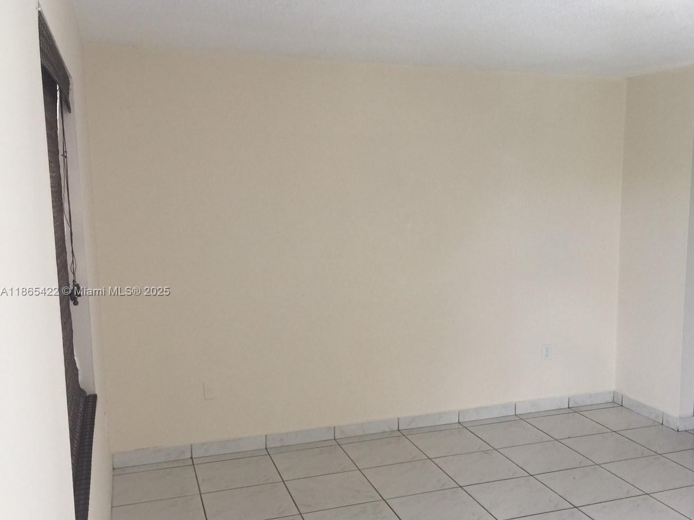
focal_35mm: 36
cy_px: 292
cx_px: 428
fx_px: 722
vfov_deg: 39.6
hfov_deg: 50.9
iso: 40
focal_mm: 4.15
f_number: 2.2
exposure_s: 1/30
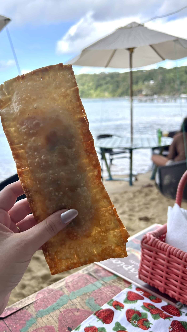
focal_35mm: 29
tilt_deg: -13.7
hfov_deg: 39.8
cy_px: 163
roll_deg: +1.9
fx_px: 256
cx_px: 66
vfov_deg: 66.1
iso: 50
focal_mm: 5.7
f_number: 1.5
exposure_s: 1/1280
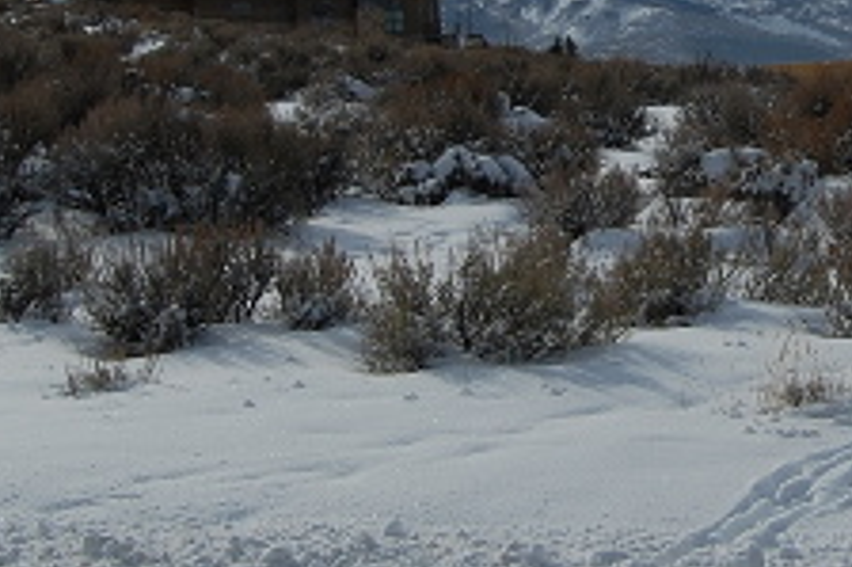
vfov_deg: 17.4
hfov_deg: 25.3
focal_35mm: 77
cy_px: 49
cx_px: 810
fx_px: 1821
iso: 200
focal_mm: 18
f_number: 11
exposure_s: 1/500
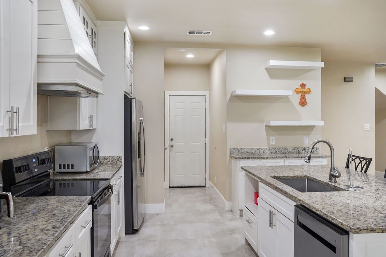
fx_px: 313
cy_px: 128
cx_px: 193
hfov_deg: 63.3
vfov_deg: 44.7
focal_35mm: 29
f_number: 7.1
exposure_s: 1/15
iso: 640
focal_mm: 29.2
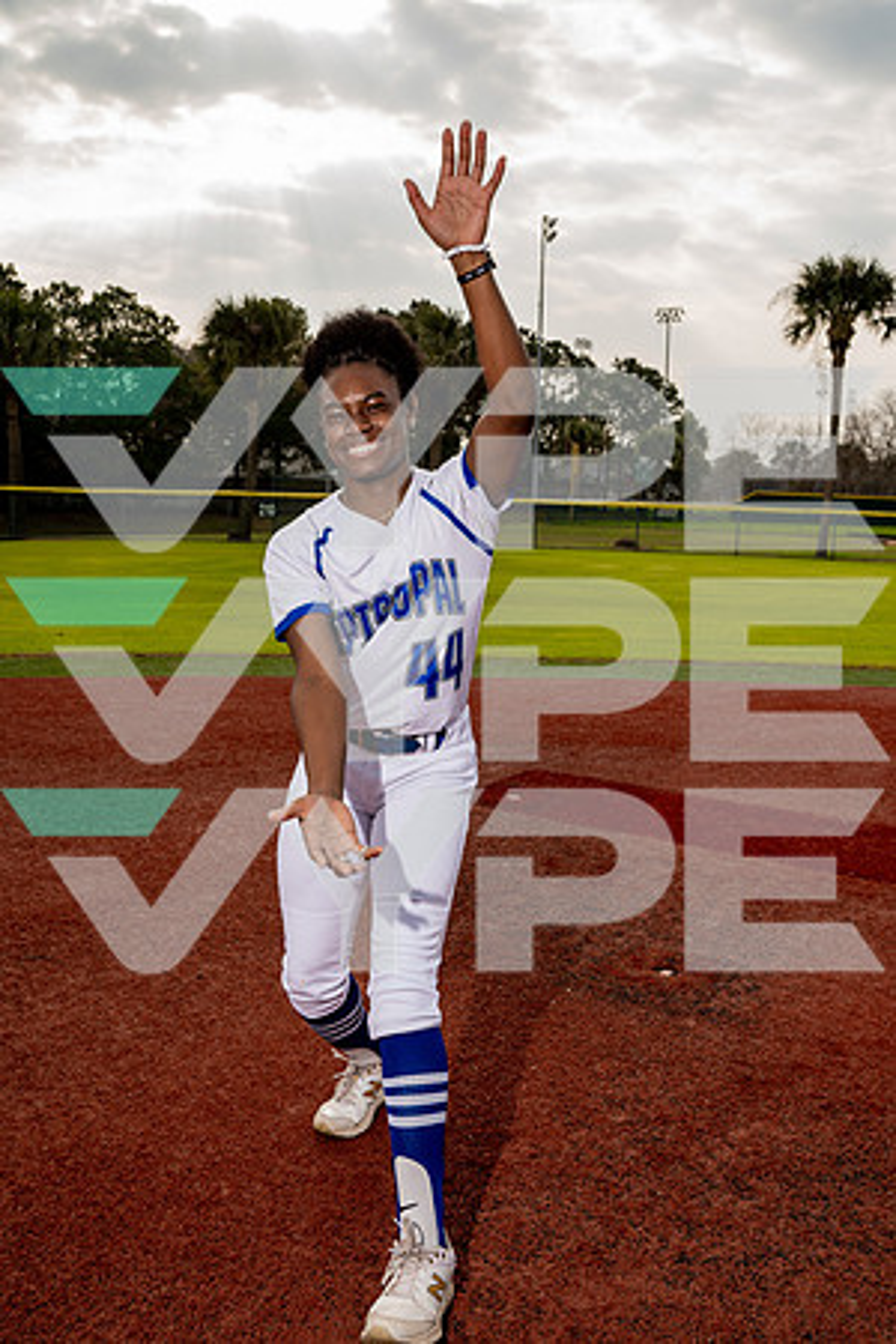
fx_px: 1307
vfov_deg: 54.4
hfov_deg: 37.9
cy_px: 672
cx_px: 448
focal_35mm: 35
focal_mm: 35
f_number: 8
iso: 80
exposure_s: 1/200
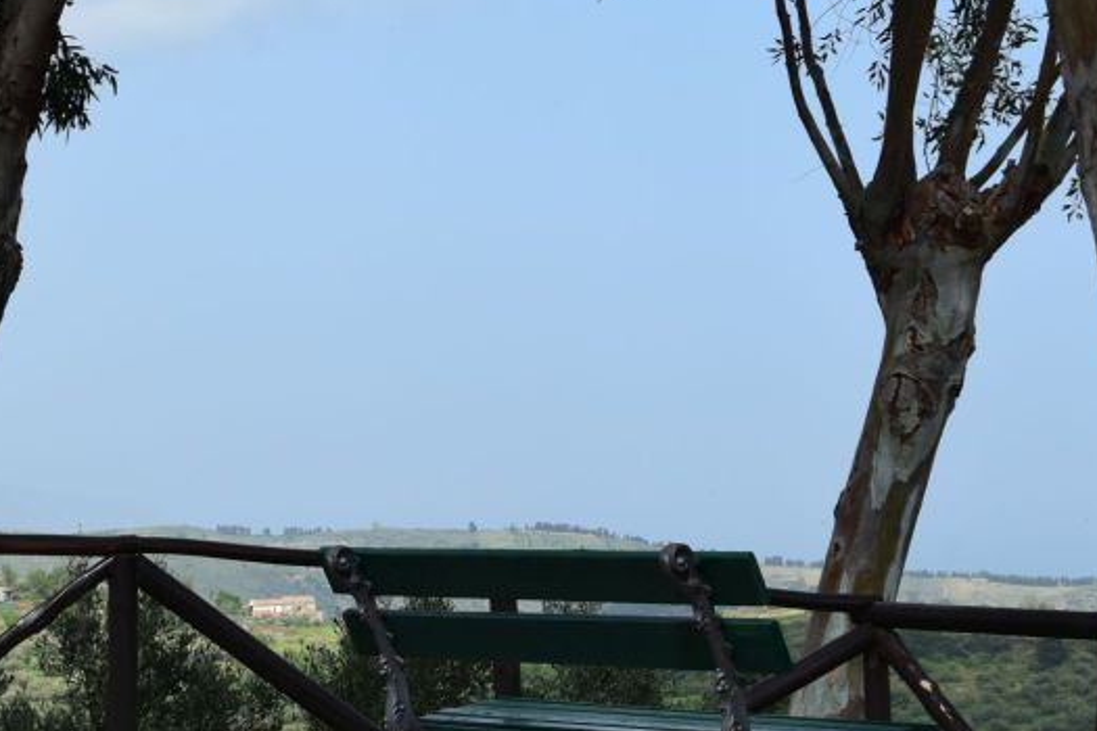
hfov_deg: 21.0
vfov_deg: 14.1
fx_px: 2956
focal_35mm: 97
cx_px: 461
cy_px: 395
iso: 360
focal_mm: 34
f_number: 11
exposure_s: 1/500
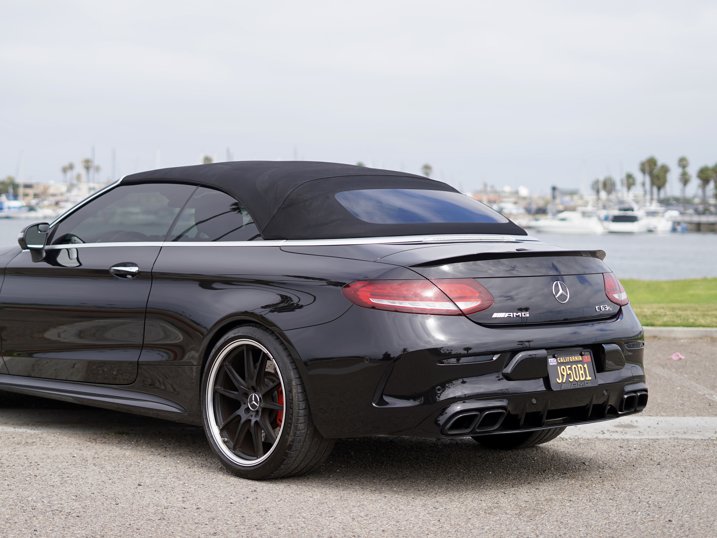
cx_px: 280
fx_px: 1263
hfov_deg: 31.6
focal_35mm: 61
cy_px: 264
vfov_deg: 24.0
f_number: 2.2
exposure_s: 1/2000
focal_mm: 50
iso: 100
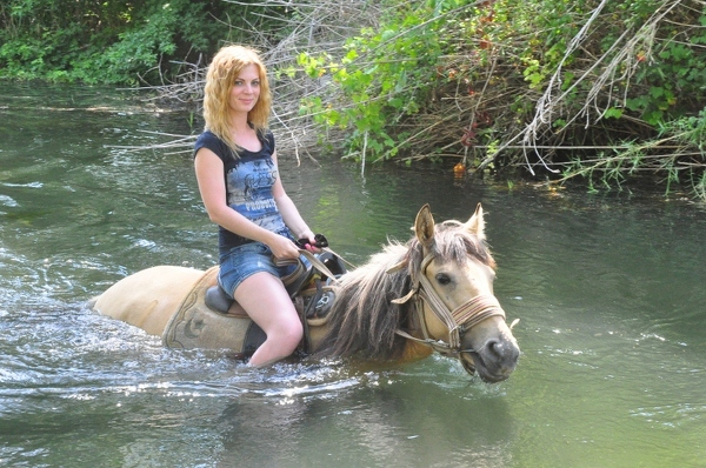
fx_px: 1175
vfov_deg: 22.5
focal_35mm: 60
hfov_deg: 33.4
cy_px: 234
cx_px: 353
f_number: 16
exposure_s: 1/100
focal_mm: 40
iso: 2500
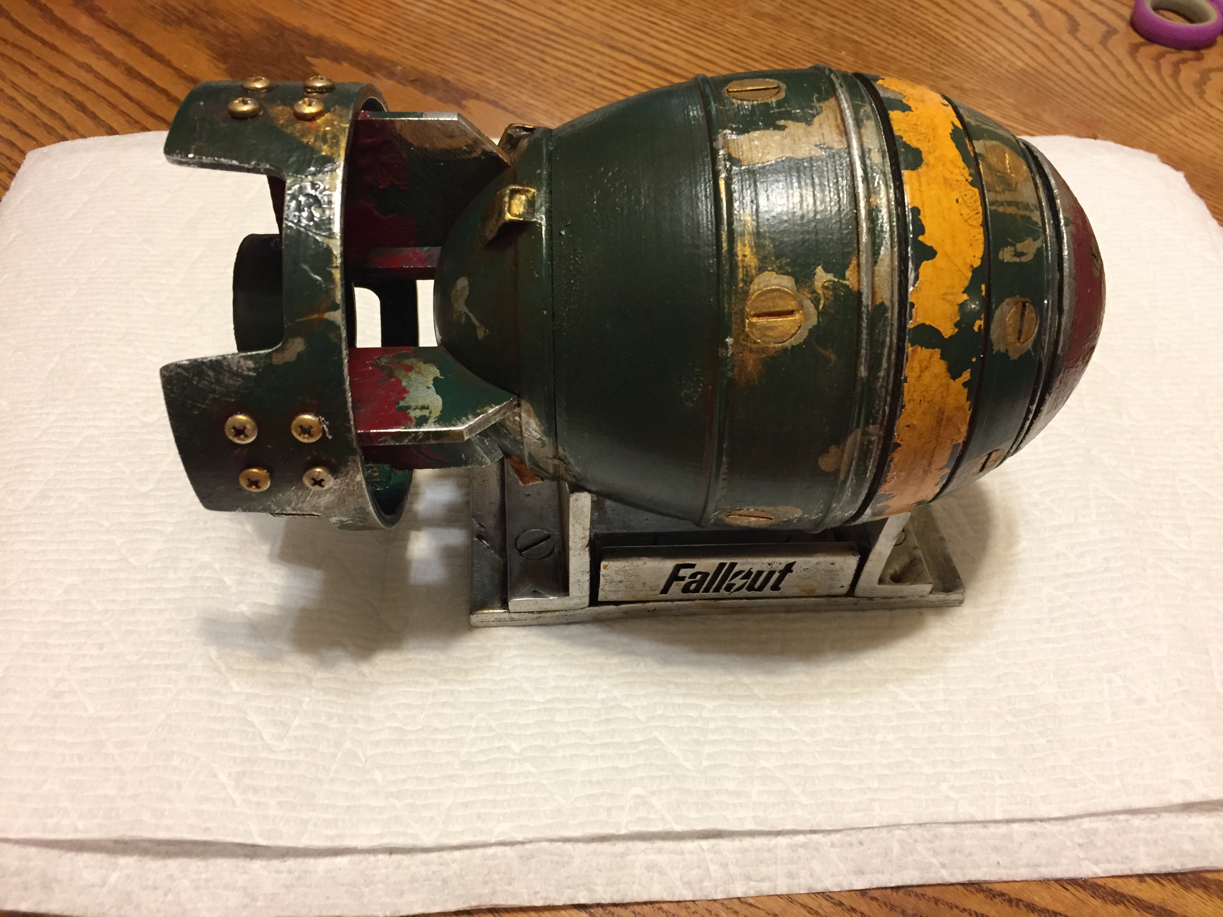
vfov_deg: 48.2
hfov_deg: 61.7
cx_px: 612
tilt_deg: -48.1
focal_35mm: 29
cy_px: 458
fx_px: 1025
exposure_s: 1/30
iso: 160
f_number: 2.2
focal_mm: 4.15
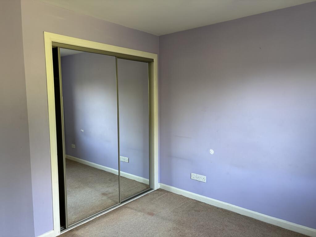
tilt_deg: -5.7
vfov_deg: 53.1
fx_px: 237
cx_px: 158
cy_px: 118
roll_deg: +0.5
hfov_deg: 67.3
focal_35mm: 26
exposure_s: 1/60
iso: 160
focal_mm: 5.96
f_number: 1.6
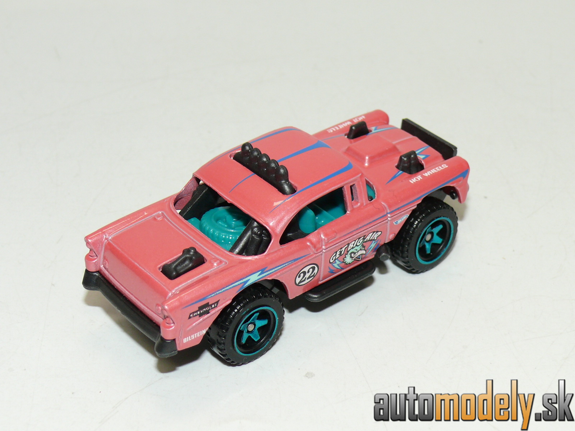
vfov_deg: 18.0
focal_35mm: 82
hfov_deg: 23.8
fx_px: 1362
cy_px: 216
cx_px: 288
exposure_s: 1/30
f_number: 4
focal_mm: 12
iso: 100
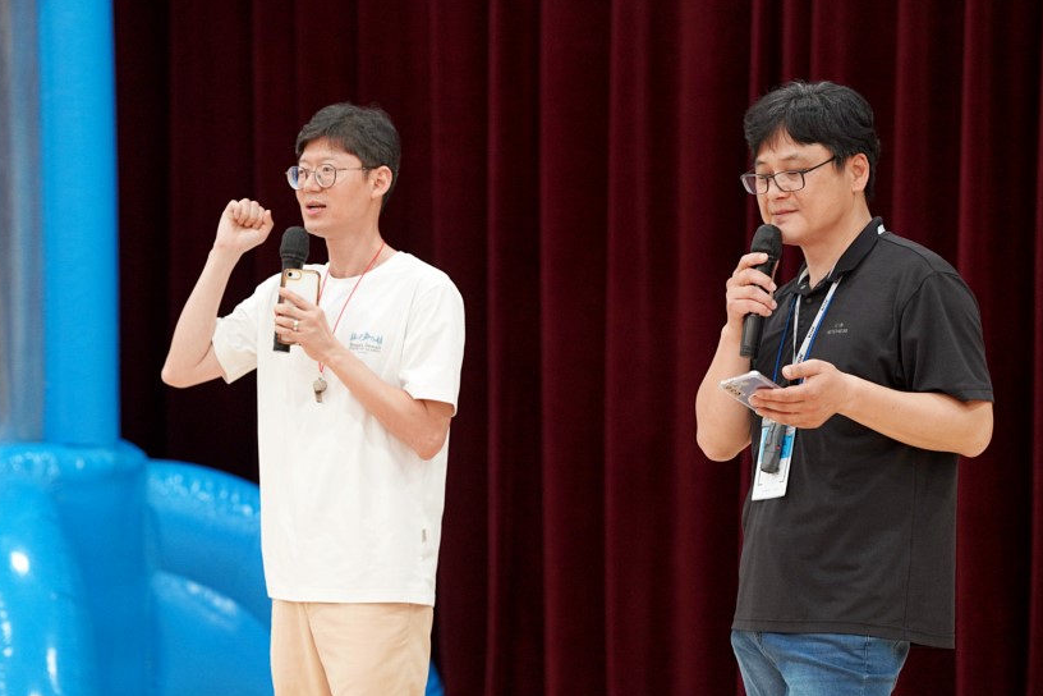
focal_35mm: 171
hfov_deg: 12.0
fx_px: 4954
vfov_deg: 8.0
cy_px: 315
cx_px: 484
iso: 2500
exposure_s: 1/160
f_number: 4
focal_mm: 155
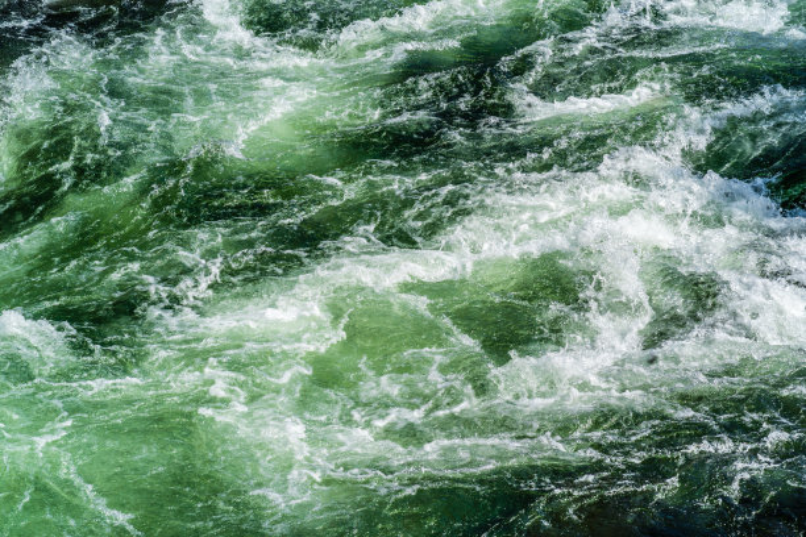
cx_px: 403
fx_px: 3313
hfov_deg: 13.9
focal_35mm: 148
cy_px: 268
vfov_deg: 9.3
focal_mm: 148
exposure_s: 1/200
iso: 100
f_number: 11
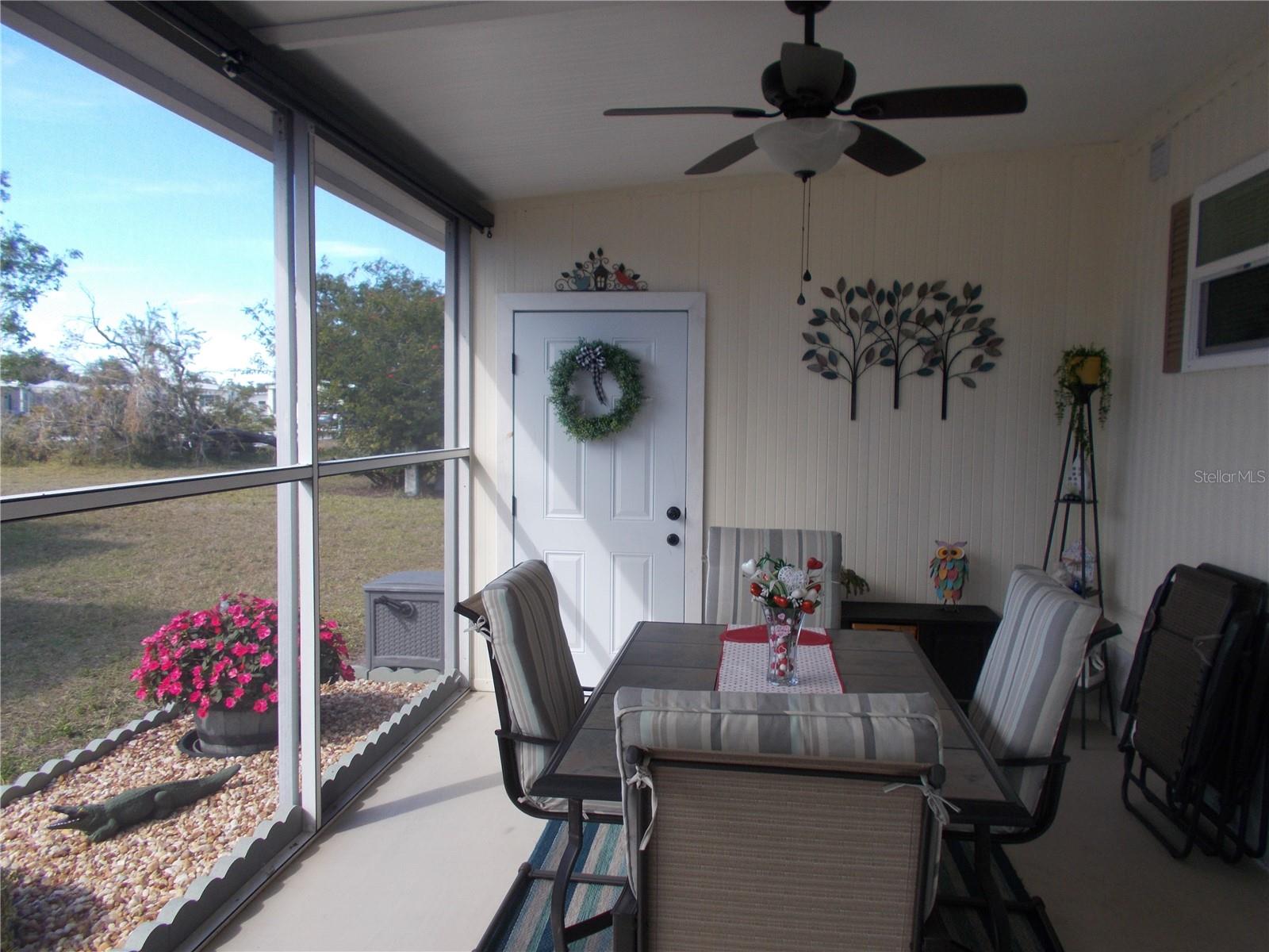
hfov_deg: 67.3
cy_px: 476
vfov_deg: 53.1
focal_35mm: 26
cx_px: 634
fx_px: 953
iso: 80
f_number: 3.2
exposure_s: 1/200
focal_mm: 4.6
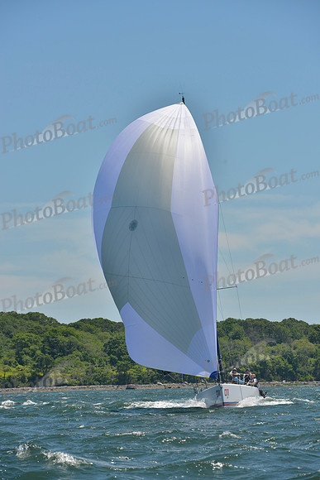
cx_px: 160
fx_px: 2199
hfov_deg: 8.3
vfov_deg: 12.4
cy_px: 240
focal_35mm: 165
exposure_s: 1/1250
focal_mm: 165
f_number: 10
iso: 280
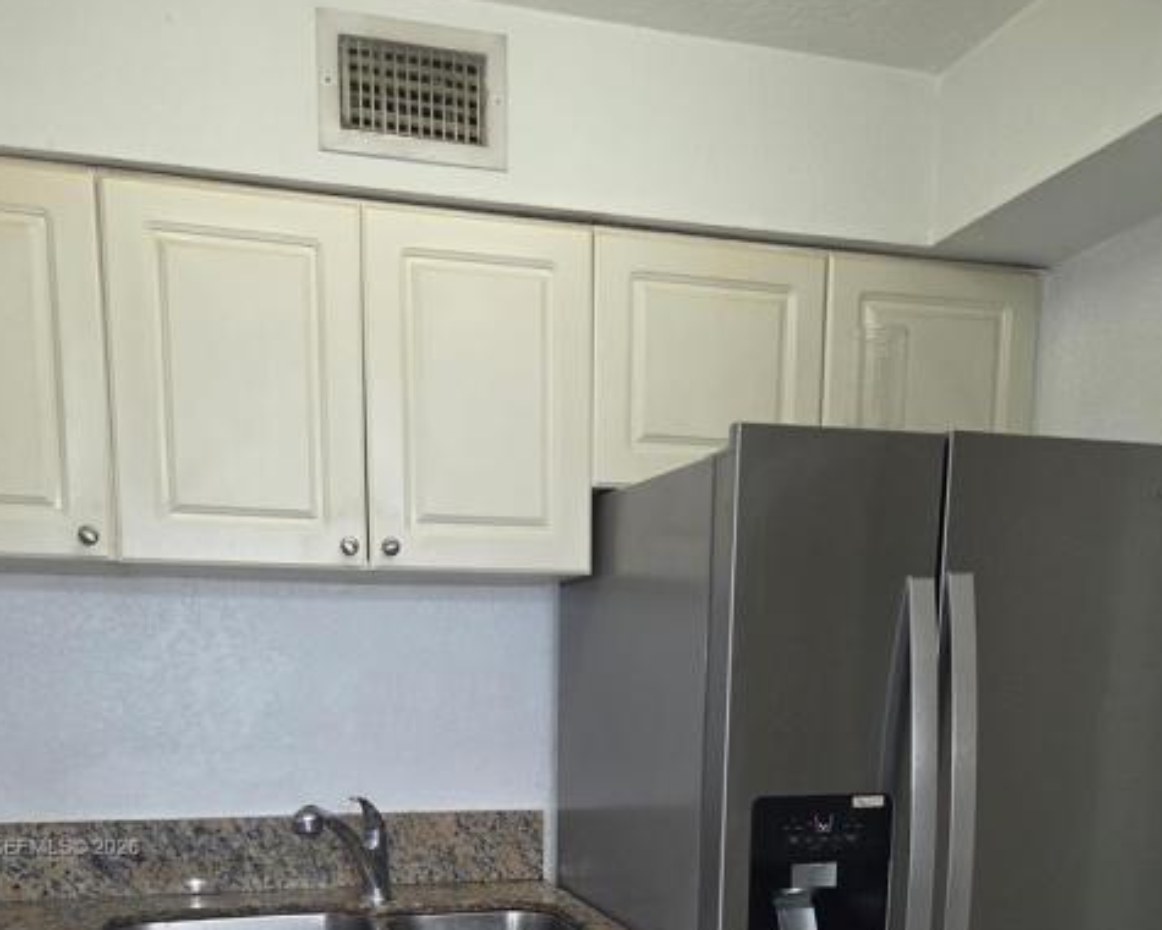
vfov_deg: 39.9
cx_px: 528
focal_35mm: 34
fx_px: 1169
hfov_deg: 52.8
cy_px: 849
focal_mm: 5.4
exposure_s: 1/30
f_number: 1.8
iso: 100
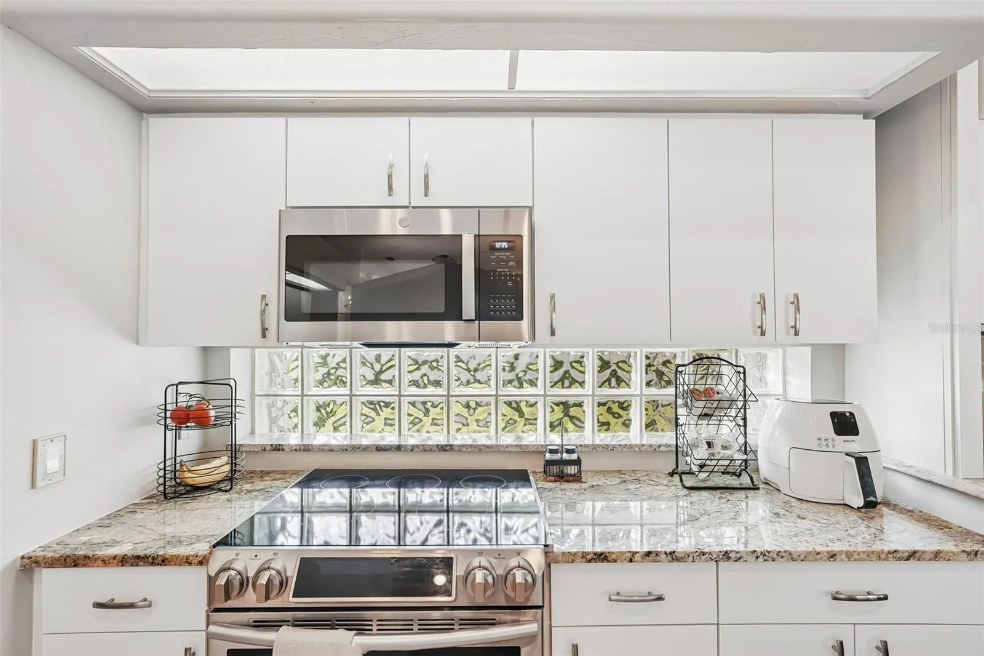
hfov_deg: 96.7
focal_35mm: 16
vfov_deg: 73.7
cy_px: 328
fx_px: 437
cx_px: 492
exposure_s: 1/30
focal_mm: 16
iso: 400
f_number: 8
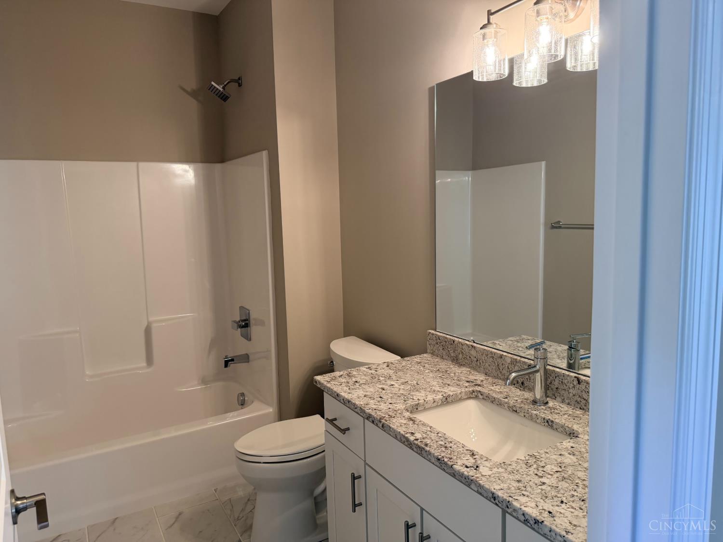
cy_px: 271
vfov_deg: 56.8
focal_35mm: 24
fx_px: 501
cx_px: 362
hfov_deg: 71.6
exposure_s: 1/138
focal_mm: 6.76
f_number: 1.78
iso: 200
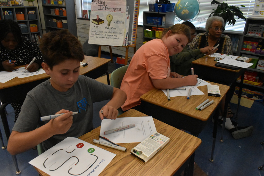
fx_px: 198
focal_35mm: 27
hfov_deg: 67.4
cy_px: 88
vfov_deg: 47.9
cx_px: 132
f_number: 8
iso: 6400
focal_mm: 18
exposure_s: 1/250
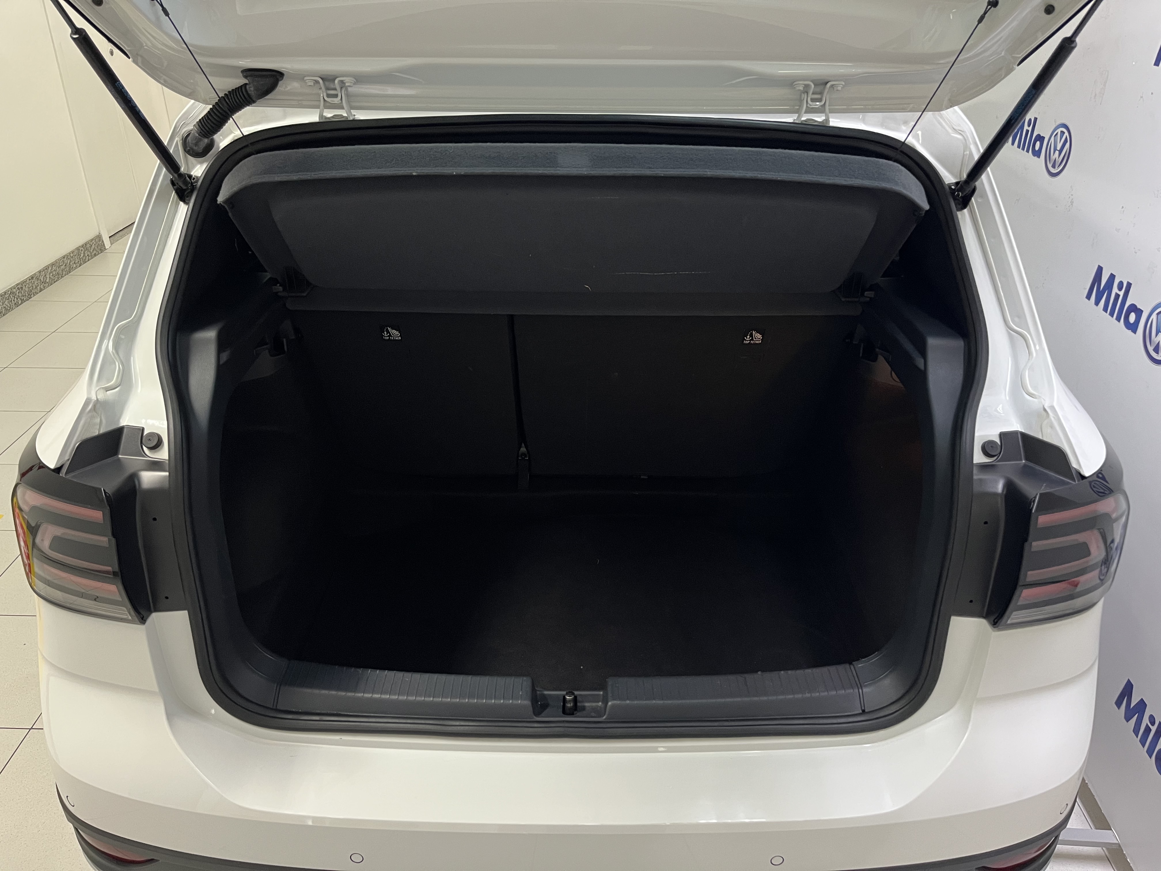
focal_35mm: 26
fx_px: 872
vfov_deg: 53.1
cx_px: 580
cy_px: 436
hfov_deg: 67.3
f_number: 1.6
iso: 320
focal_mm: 5.1
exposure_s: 1/60
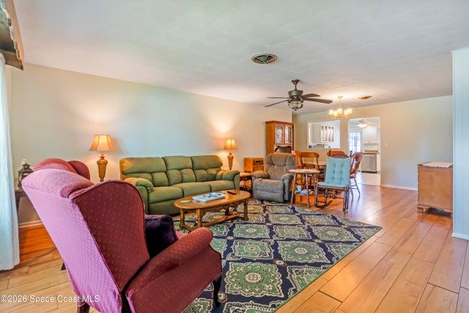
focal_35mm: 16
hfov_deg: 95.0
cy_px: 156
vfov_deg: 72.1
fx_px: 215
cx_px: 234
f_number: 9
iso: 250
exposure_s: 1/60
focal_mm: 11
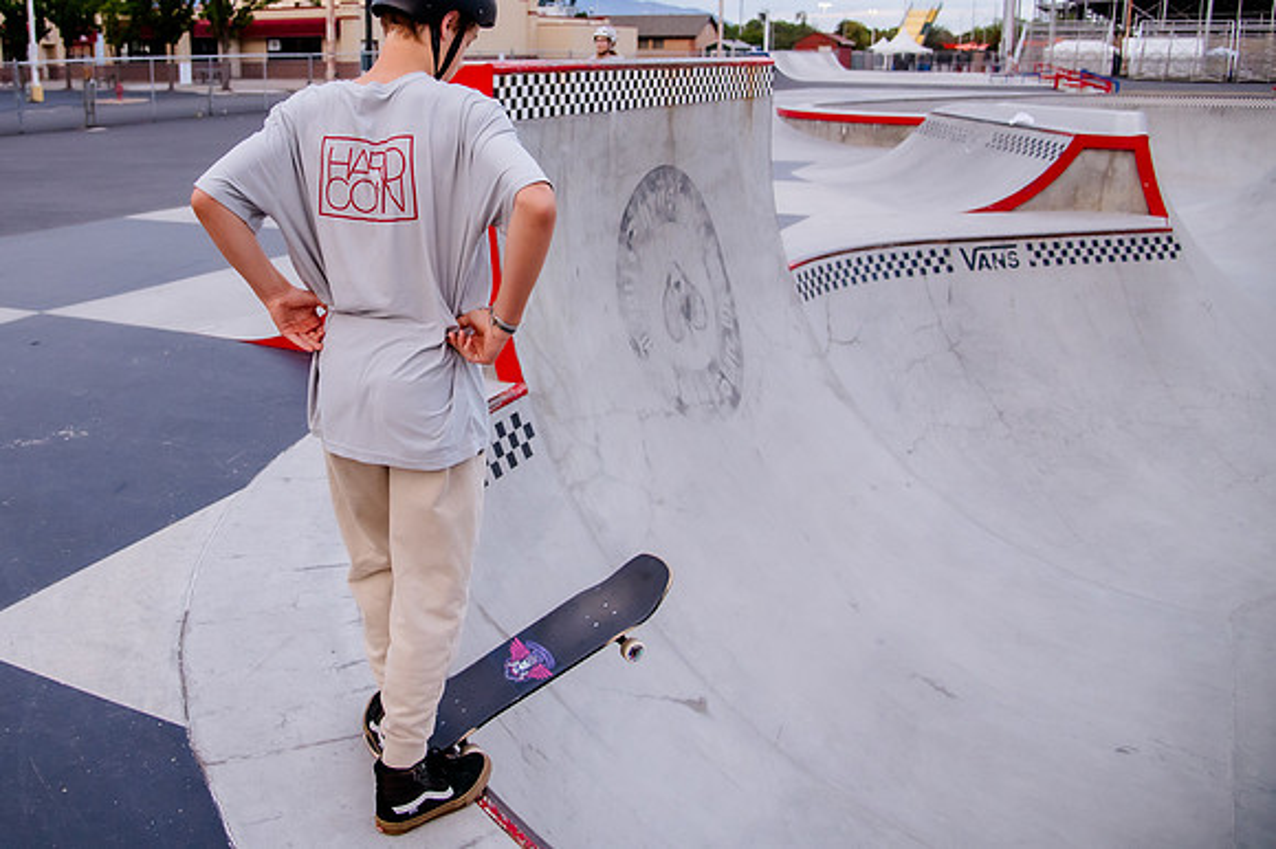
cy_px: 309
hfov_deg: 57.9
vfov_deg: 40.9
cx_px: 451
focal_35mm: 32
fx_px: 1129
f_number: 4
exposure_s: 1/640
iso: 2500
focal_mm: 24
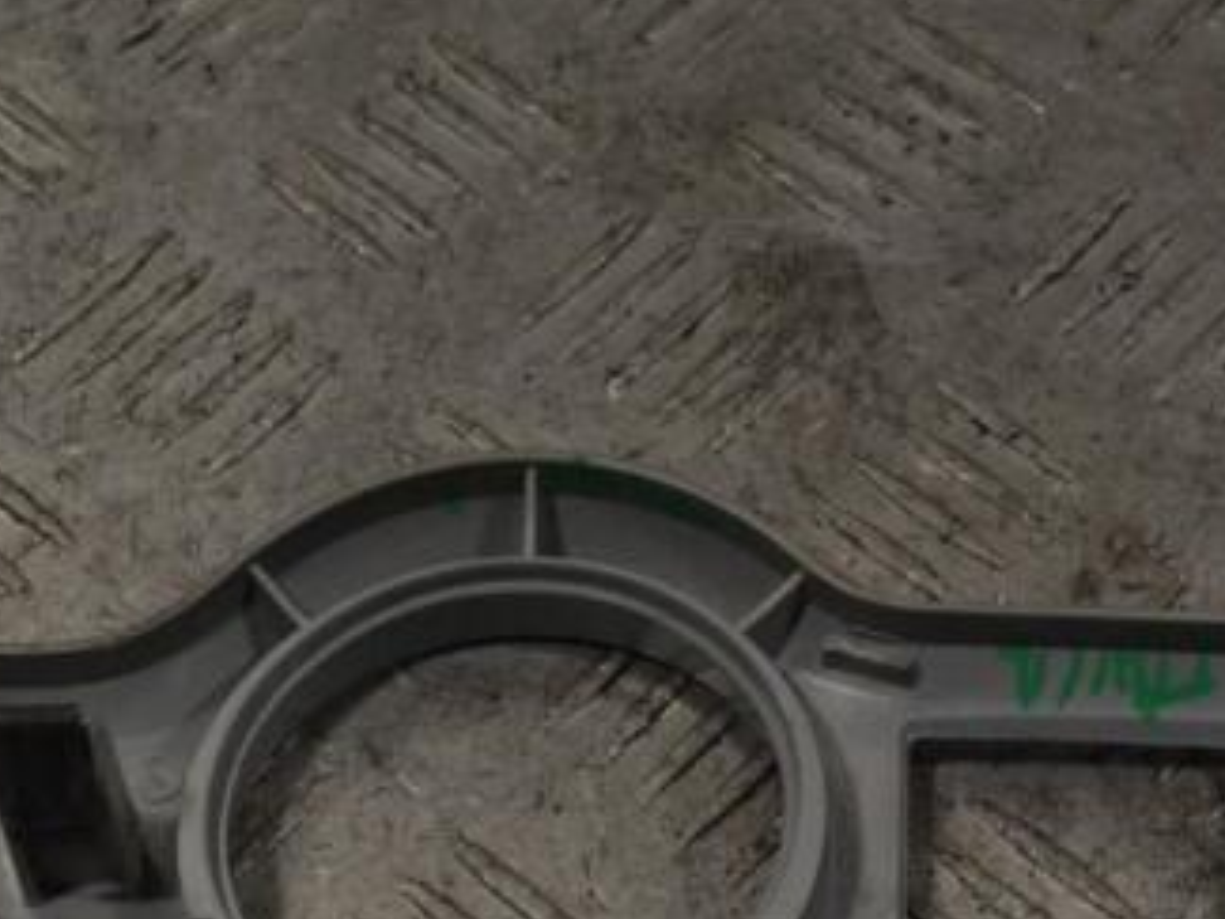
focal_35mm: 112
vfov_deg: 13.2
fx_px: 3963
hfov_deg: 17.5
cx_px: 832
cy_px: 666
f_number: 11
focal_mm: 42
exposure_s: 1/500
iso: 3200
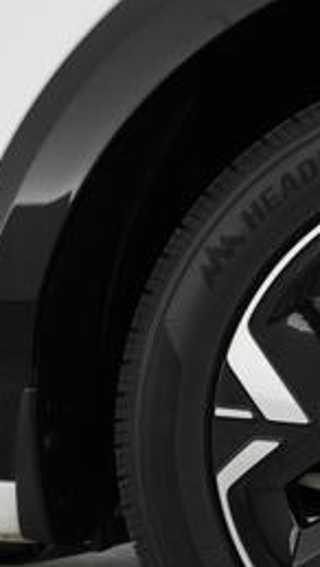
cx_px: 462
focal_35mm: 62
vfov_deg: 33.1
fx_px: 934
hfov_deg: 17.7
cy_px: 429
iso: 1600
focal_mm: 24
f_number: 4.5
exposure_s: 1/50
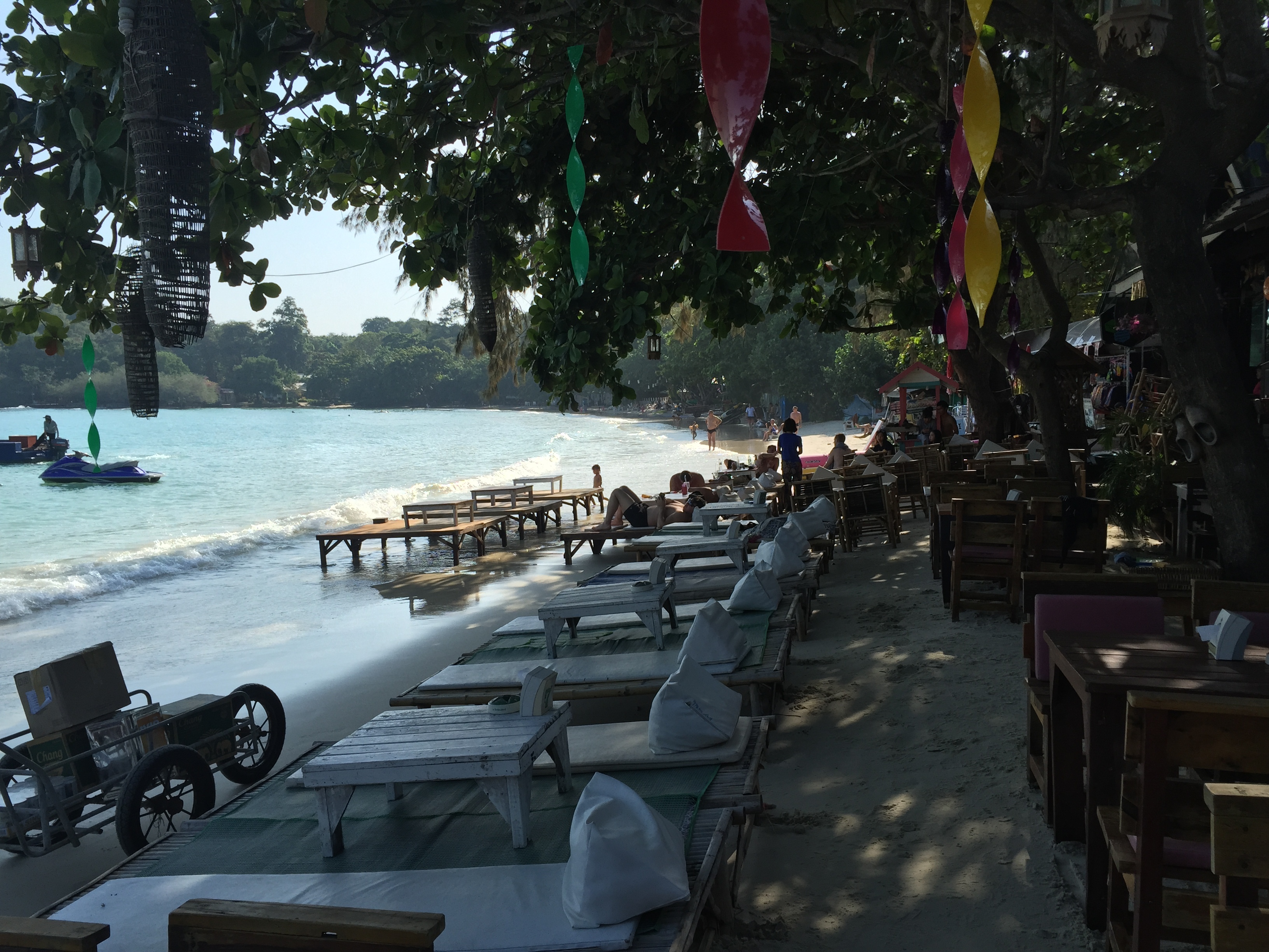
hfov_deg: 61.7
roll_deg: -0.6
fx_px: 1063
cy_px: 476
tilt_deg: -3.8
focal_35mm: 29
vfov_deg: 48.2
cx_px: 634
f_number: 2.2
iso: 32
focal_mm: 4.15
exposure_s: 1/1647
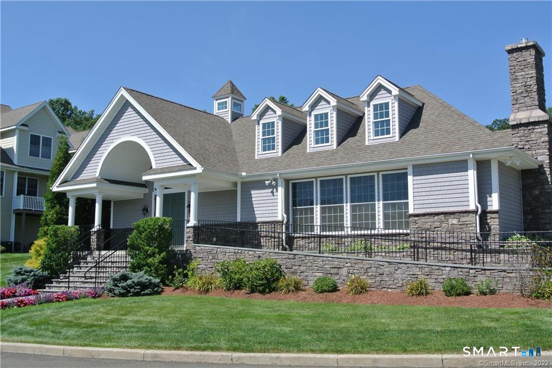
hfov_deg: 49.5
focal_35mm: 39
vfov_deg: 34.3
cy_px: 184
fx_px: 598
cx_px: 276
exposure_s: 1/320
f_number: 6.3
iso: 100
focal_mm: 14.5
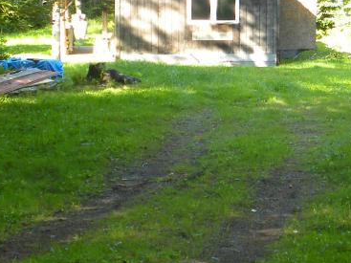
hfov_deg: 13.6
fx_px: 1470
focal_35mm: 145
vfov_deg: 10.2
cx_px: 249
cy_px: 82
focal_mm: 9.2
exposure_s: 1/39.7
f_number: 3.5
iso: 64
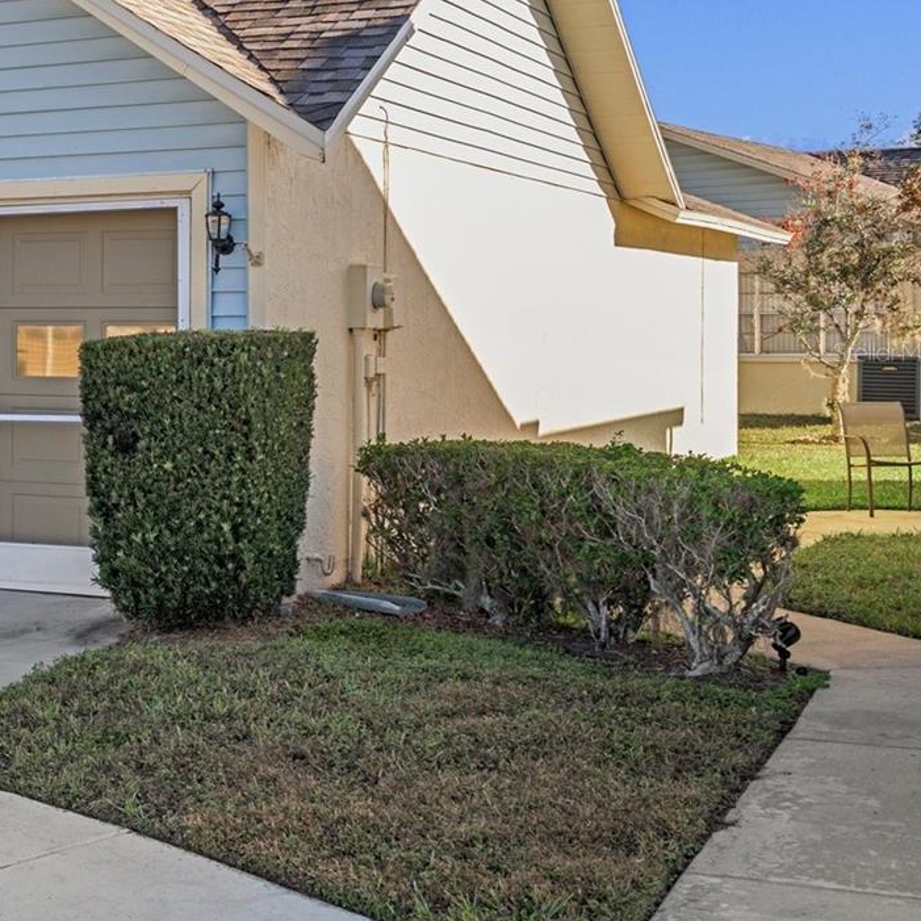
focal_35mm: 64
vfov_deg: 26.8
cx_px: -101
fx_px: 1926
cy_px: 352
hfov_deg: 24.9
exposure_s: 1/80
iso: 320
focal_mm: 33
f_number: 8
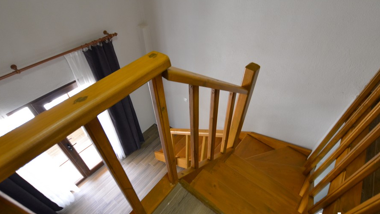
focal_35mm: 18
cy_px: 105
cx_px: 178
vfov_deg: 61.0
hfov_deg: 92.5
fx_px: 181
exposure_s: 1/60
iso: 800
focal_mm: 10
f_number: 4
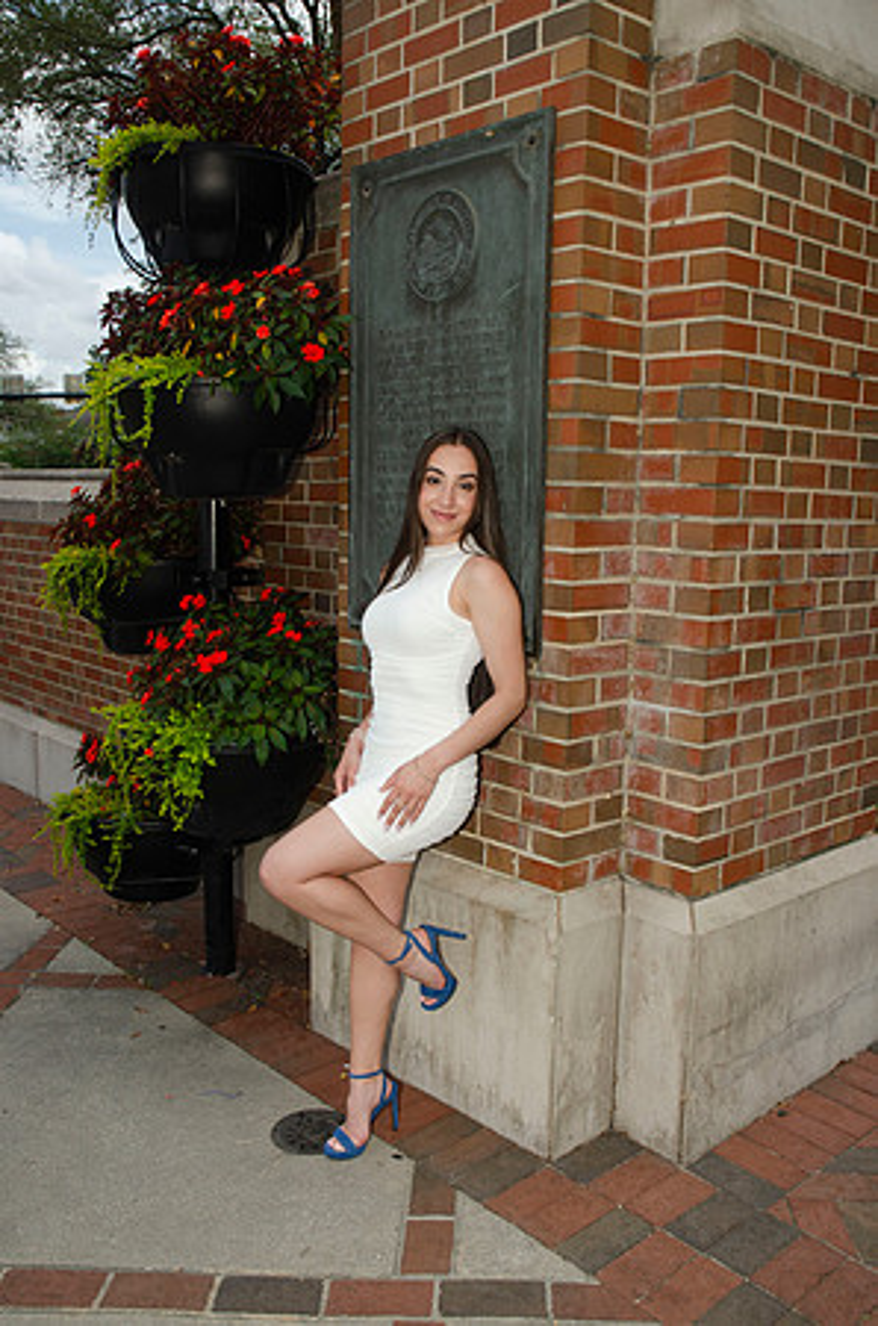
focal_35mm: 33
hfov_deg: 39.8
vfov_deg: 57.3
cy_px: 663
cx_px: 439
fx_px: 1213
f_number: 9
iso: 100
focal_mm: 22
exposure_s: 1/250
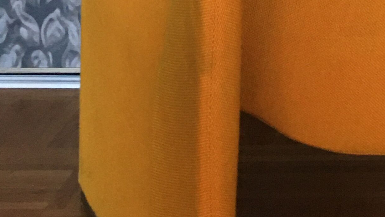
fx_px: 1062
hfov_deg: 19.3
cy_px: -185
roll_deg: -1.0
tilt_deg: -0.9
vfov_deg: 10.8
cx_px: 468
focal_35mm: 104
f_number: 2.2
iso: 80
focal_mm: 4.15
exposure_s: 1/10
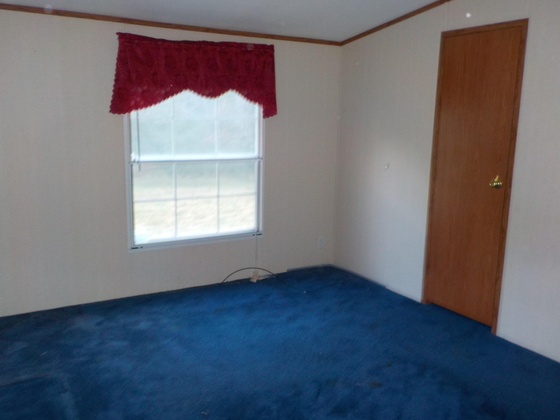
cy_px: 210
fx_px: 485
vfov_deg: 46.8
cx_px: 280
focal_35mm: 30
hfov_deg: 60.0
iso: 200
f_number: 3.3
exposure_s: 1/30
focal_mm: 4.1
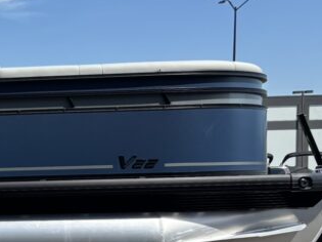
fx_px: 818
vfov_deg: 16.5
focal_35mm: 88
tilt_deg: -4.9
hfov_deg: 18.7
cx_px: -208
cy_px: 223
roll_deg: +0.6
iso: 50
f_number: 1.6
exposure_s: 1/2857
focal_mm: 5.96
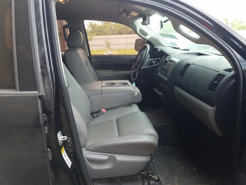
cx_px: 123
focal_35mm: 26
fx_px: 185
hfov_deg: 67.3
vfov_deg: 53.1
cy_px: 92
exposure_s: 1/192
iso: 50
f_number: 1.7
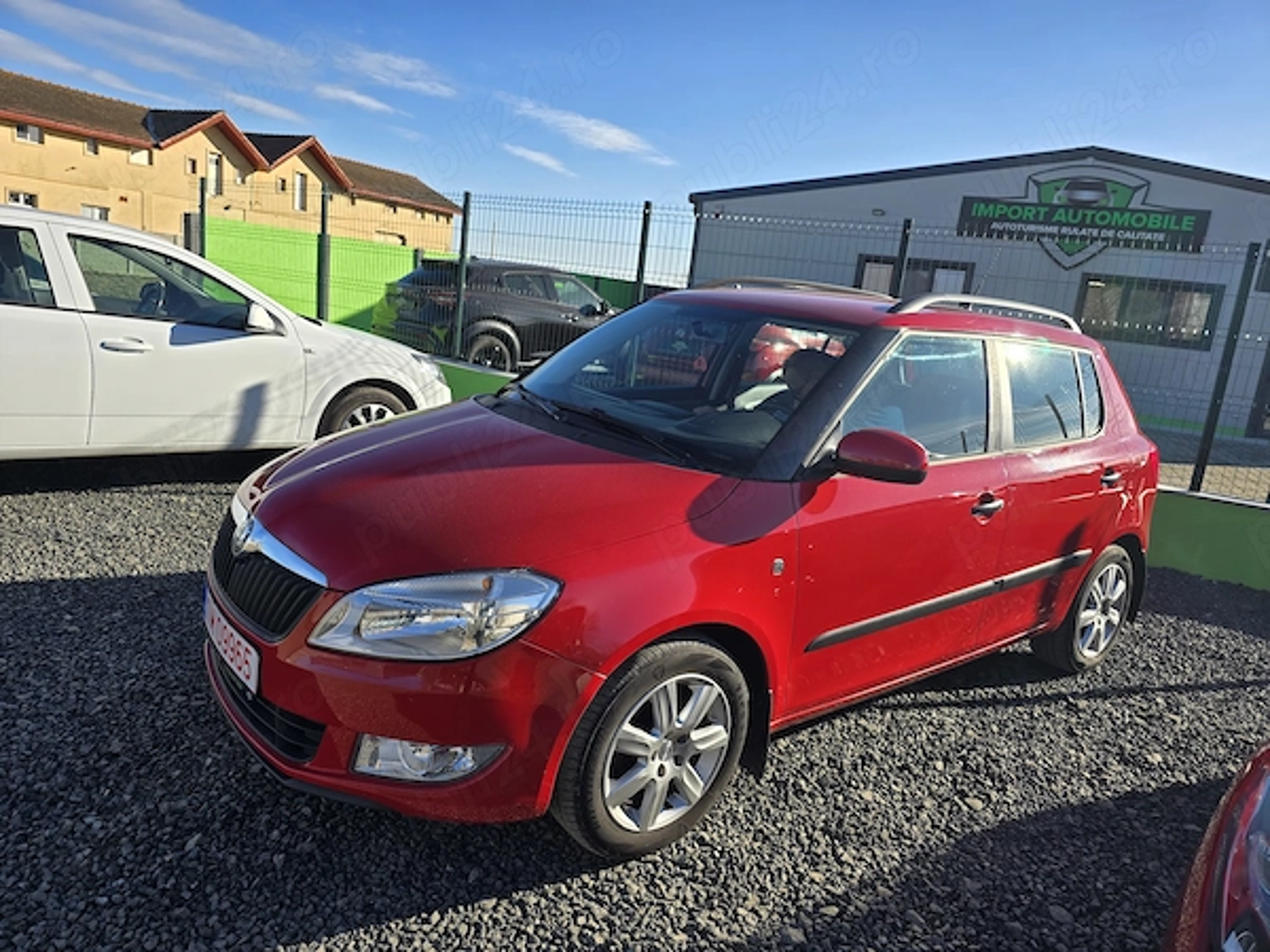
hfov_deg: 73.9
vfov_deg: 58.9
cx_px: 635
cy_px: 476
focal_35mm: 23
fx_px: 844
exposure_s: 1/501
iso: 12
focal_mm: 6.3
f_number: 1.7
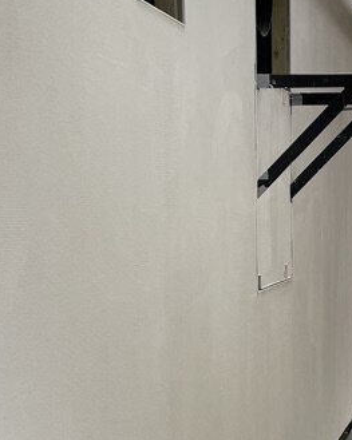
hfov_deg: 19.0
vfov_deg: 23.9
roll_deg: +0.9
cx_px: 337
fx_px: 1029
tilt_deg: -6.5
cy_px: 325
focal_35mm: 79
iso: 80
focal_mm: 4.2
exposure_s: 1/100
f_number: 1.6
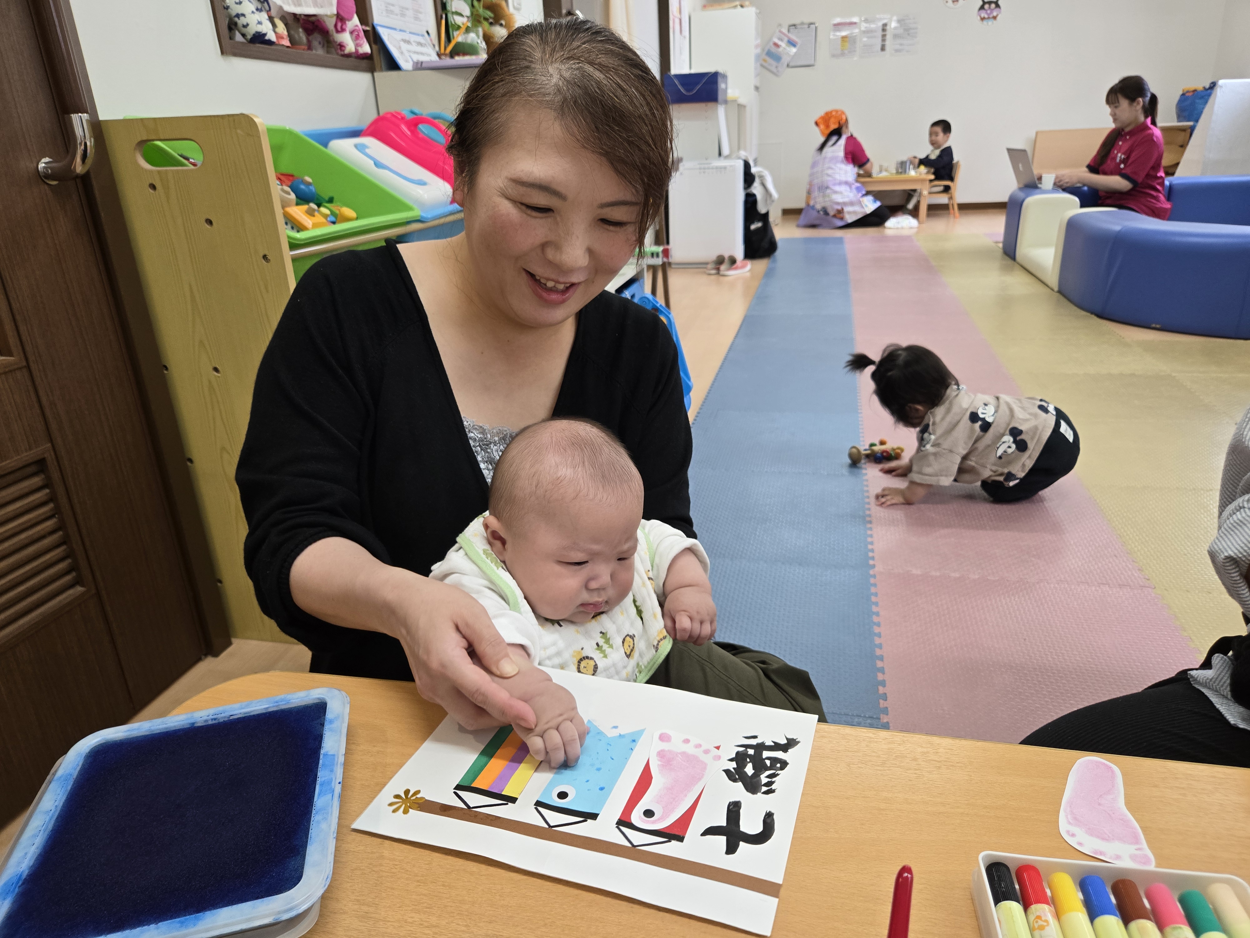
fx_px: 831
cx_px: 625
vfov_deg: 58.9
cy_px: 469
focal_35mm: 23
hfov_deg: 73.9
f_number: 1.8
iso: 160
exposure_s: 1/100
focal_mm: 5.4
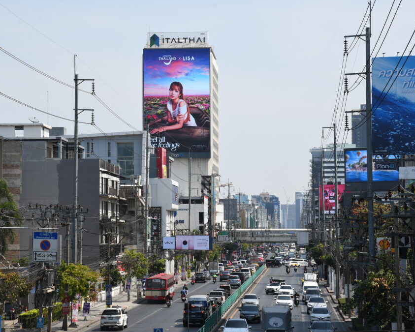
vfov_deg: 14.5
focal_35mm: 106
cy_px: 165
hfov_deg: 18.1
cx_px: 186
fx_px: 1302
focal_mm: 62
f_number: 13
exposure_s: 1/100
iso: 100
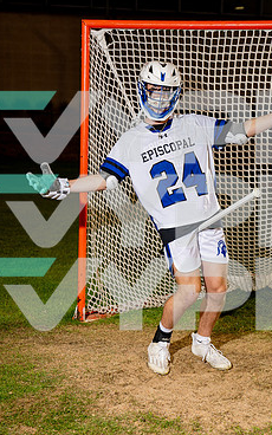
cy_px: 212
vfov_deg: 27.1
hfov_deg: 17.1
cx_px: 162
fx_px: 901
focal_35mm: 76
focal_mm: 61
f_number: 4
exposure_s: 1/250
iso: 400
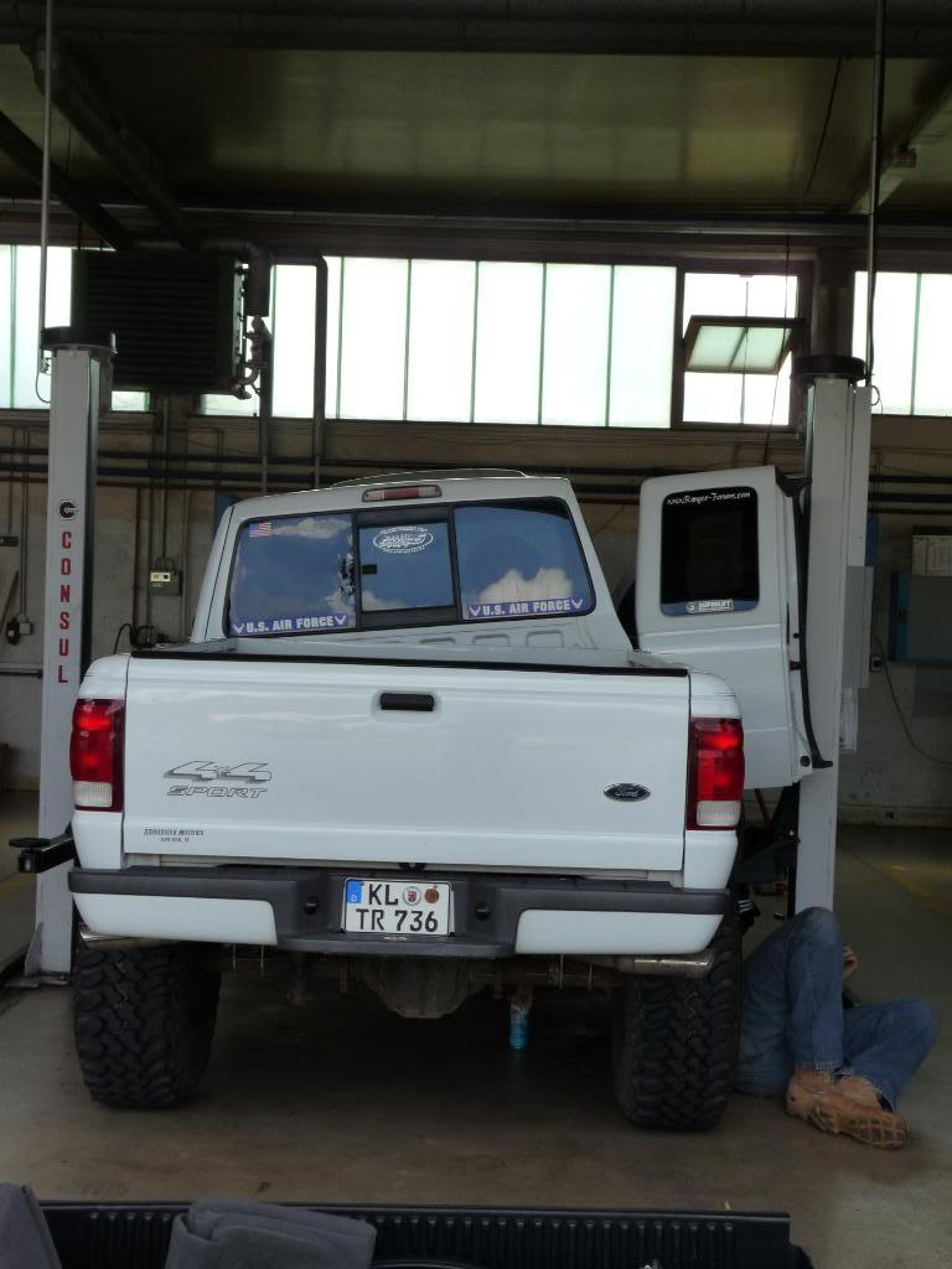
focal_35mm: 46
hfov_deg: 31.5
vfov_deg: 41.2
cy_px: 634
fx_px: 1687
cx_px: 476
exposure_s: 1/200
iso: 160
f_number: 4.5
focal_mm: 8.2
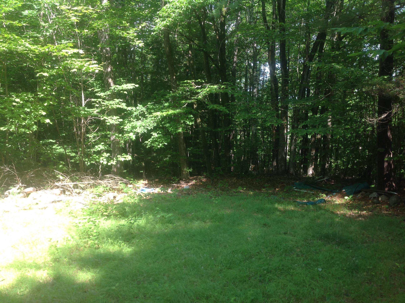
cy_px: 152
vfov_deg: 40.6
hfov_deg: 52.7
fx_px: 409
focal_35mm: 35
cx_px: 202
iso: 50
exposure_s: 1/157
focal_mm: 4.28
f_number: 2.4
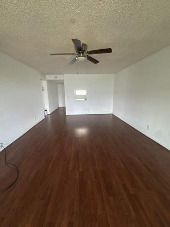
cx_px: 85
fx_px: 92
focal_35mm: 14
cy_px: 114
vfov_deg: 102.1
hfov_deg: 85.7
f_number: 2.2
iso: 400
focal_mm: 2.22
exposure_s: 1/60
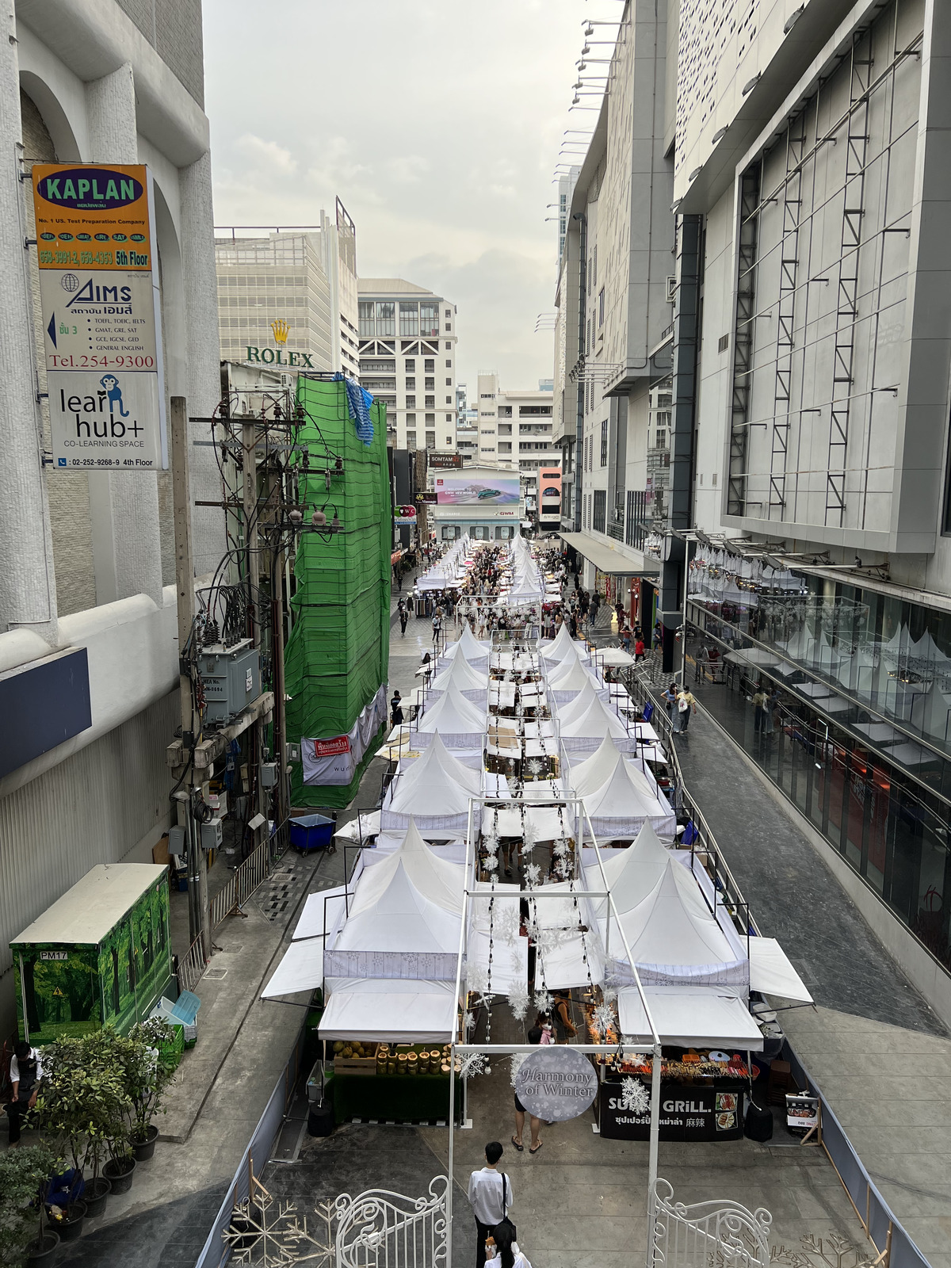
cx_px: 476
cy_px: 634
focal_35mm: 26
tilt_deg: -9.1
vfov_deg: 67.3
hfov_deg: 53.1
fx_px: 952
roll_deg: +0.4
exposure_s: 1/733
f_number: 1.5
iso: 50
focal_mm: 5.7
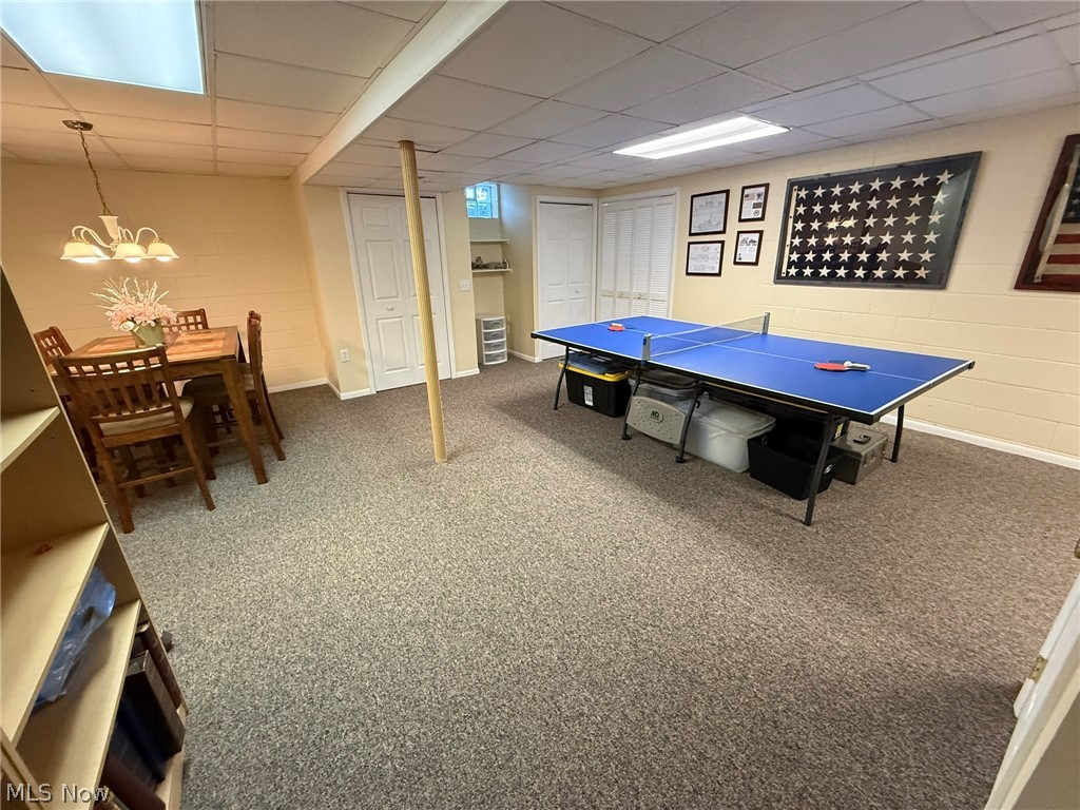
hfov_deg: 102.1
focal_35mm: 14
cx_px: 540
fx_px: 437
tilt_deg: -17.2
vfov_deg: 85.7
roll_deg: +1.7
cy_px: 405
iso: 500
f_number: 2.2
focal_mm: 2.22
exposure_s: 1/60
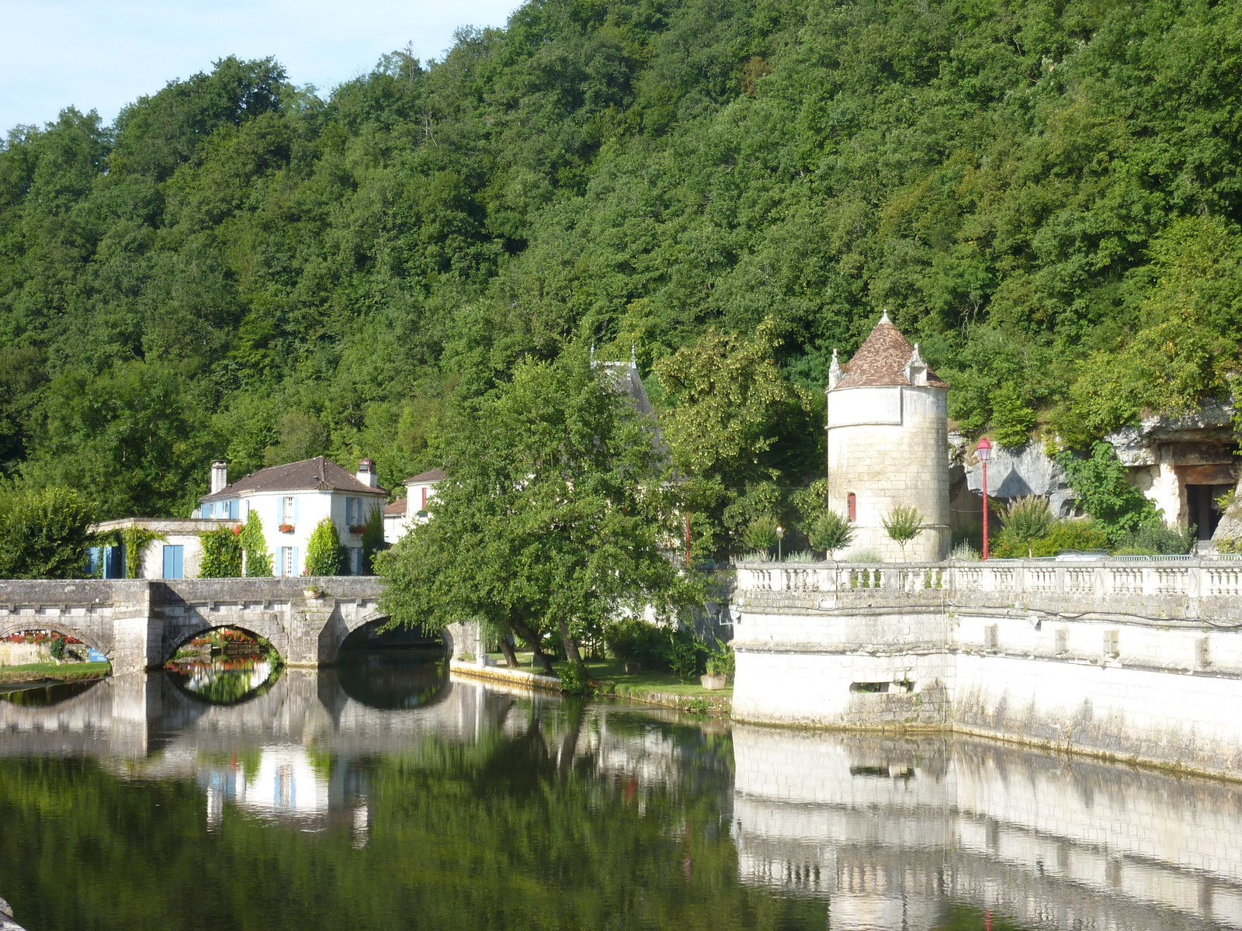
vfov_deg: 24.8
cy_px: 466
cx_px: 621
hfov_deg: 32.7
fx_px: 2117
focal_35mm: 59
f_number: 3.9
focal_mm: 9.7
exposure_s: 1/320
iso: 80
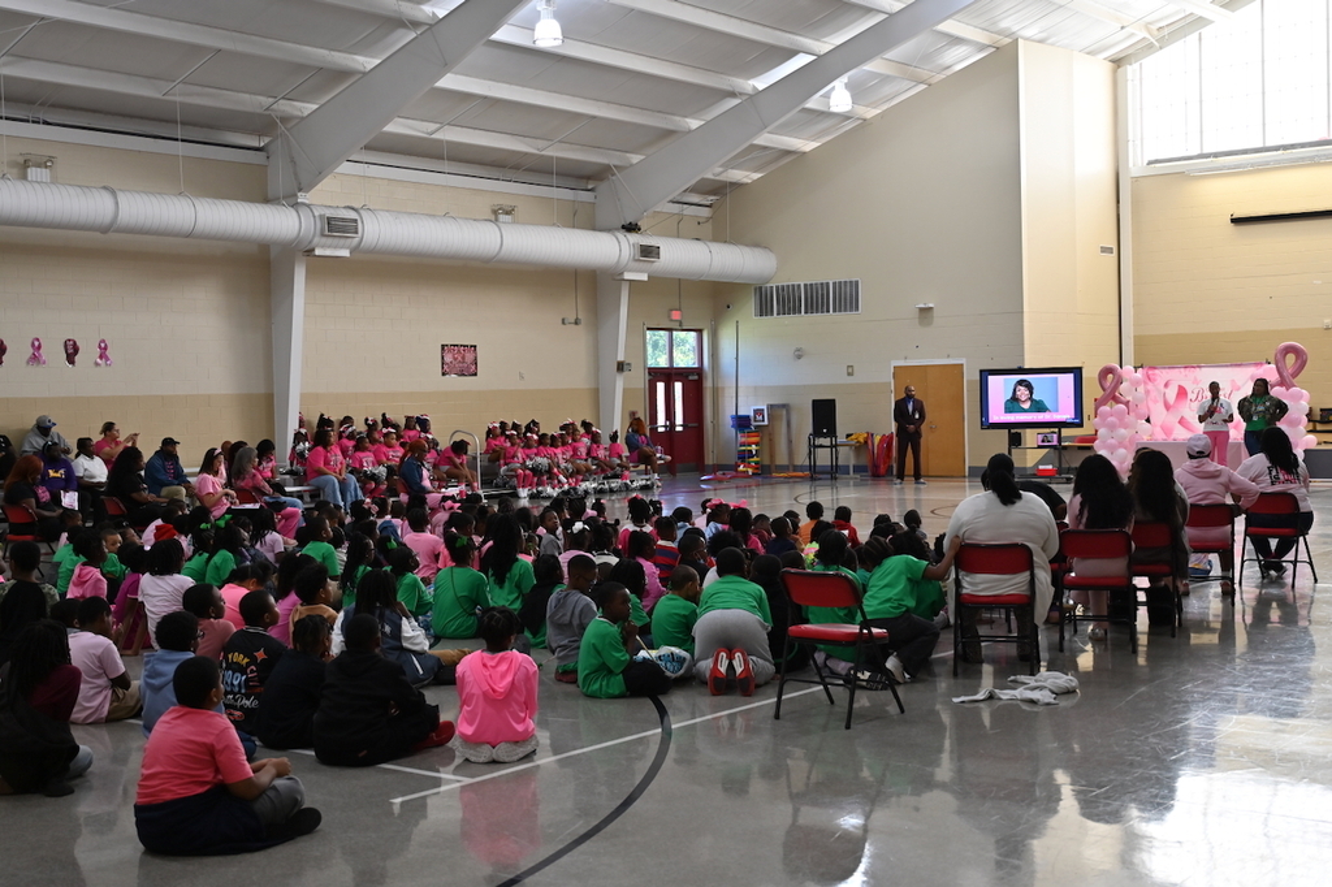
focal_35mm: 43
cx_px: 666
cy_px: 444
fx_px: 1590
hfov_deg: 45.4
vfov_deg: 31.2
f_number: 4
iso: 500
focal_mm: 43
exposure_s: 1/125
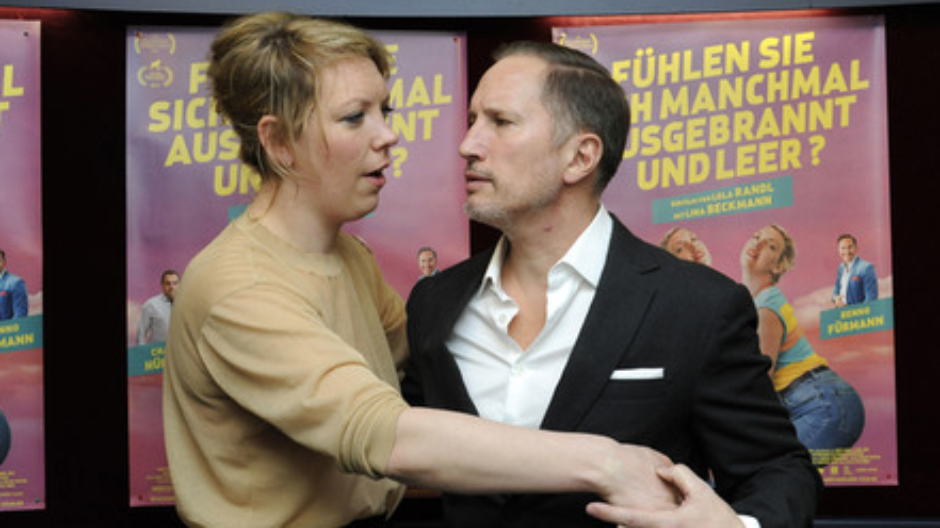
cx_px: 475
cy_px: 307
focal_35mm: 47
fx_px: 1171
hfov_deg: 43.7
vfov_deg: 25.4
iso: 2000
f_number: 9
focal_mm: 44
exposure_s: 1/125
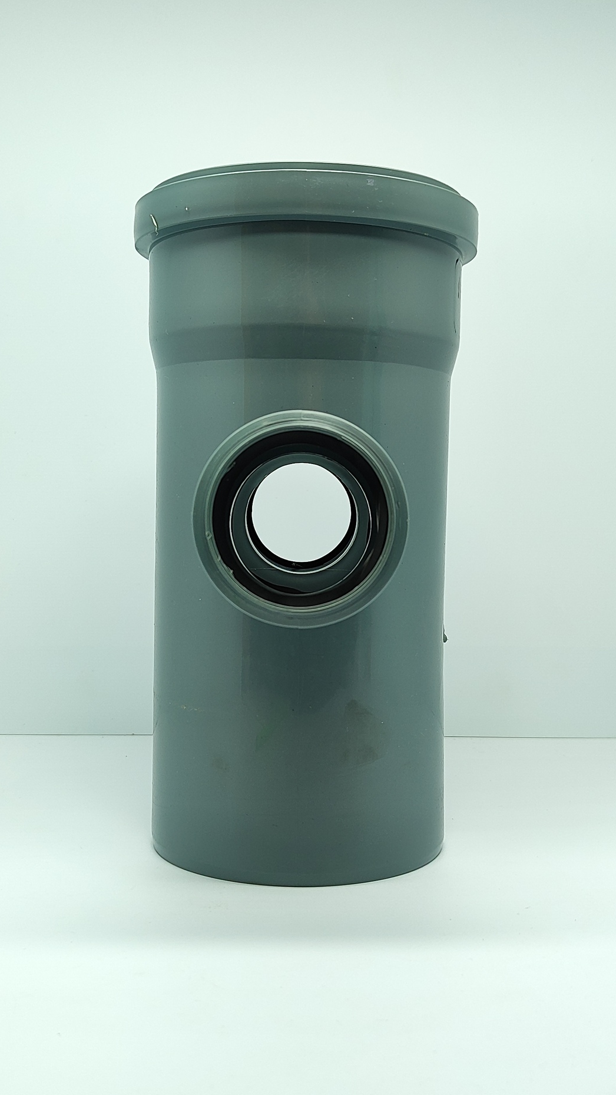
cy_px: 531
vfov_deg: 69.8
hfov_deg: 42.9
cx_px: 297
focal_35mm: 27
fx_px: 784
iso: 160
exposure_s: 1/160
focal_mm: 5.89
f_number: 1.89
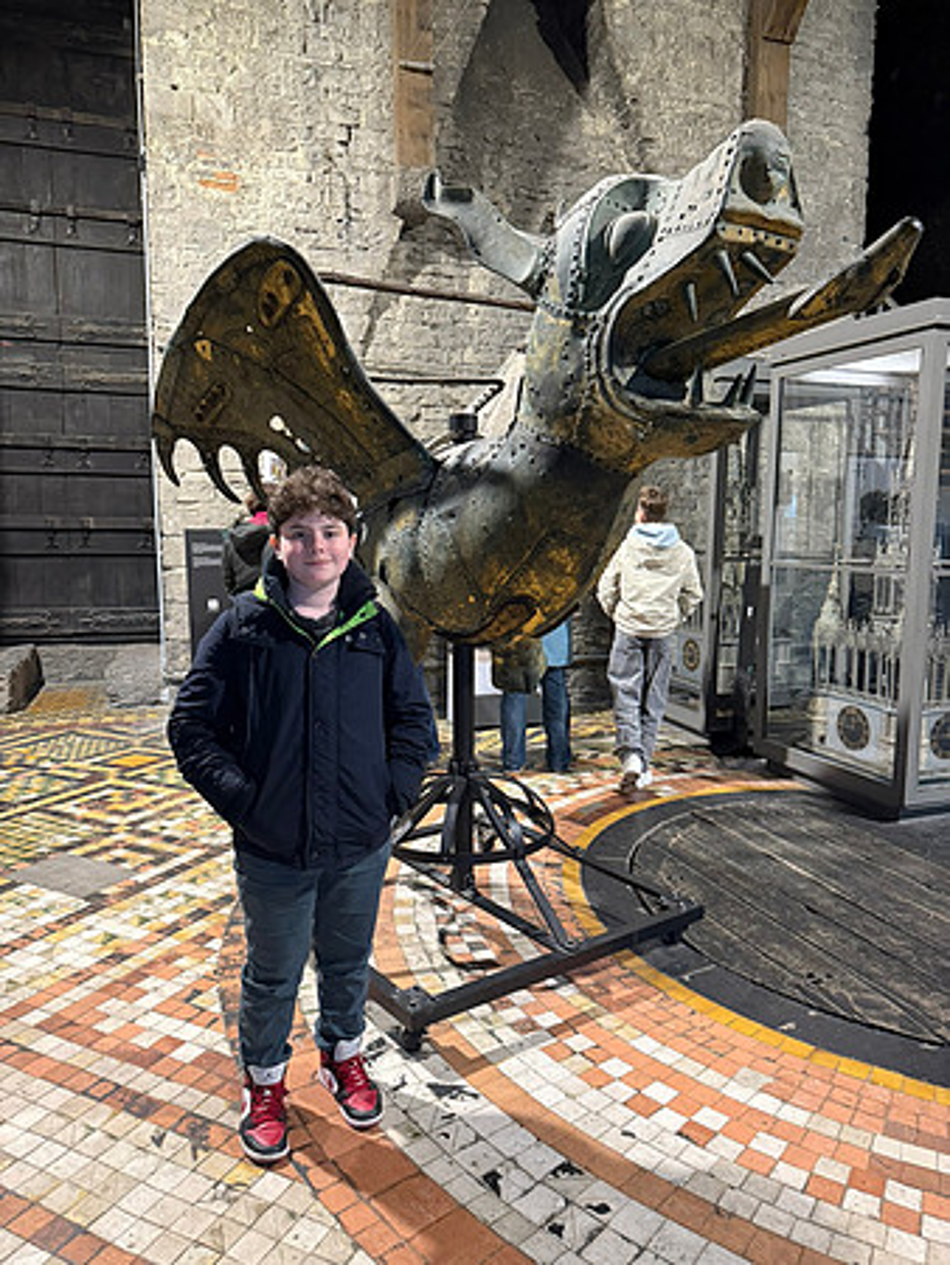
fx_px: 877
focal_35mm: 24
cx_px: 475
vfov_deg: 71.6
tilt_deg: -7.4
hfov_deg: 56.9
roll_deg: -0.5
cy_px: 632
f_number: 1.78
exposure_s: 1/50
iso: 500
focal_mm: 6.76
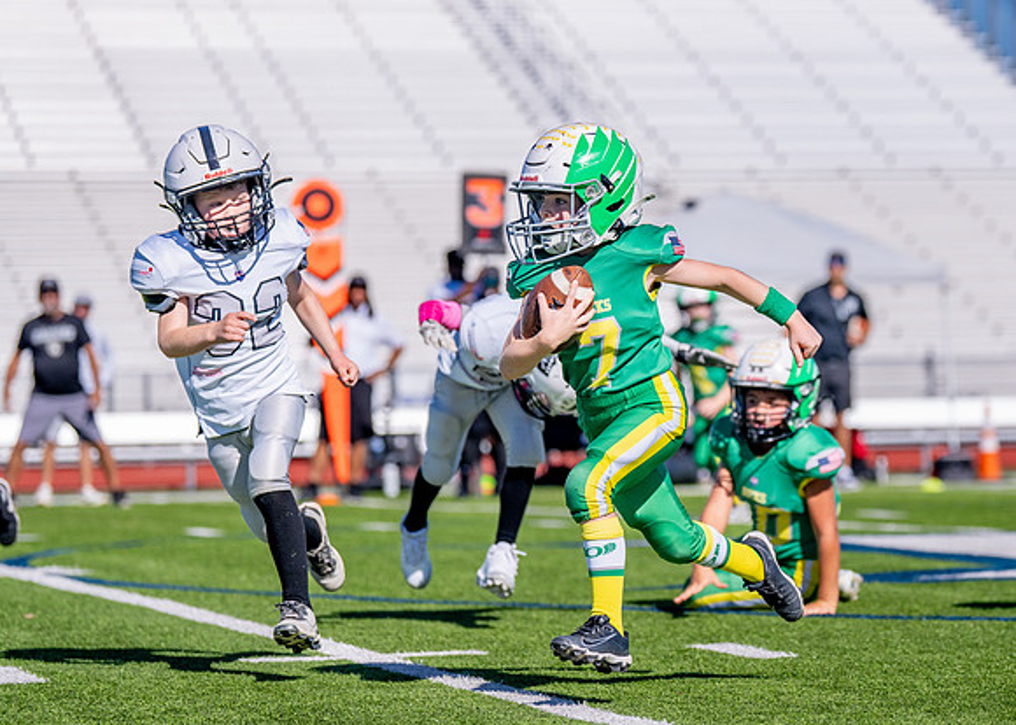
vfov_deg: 8.8
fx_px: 4719
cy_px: 346
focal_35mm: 164
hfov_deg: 12.3
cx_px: 691
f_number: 2.8
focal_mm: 107
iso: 250
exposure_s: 1/8000
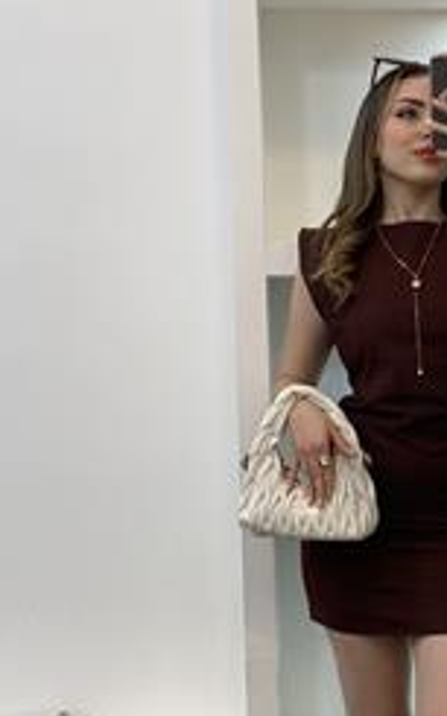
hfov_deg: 13.9
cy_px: 528
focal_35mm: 93
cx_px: 400
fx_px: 1814
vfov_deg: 22.1
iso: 80
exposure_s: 1/100
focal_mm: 6
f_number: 2
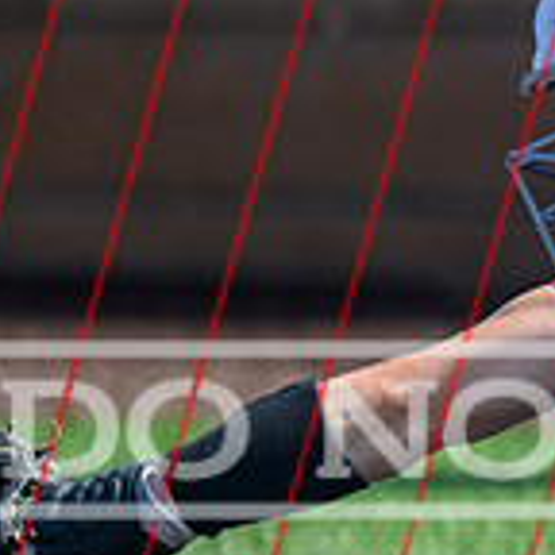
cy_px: 340
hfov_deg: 1.6
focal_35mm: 1115
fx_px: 20225
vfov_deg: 1.6
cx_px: 1051
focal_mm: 175
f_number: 2.8
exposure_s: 1/3200
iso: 360
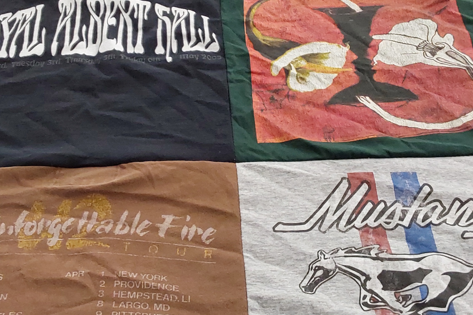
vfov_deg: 24.1
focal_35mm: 56
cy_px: 115
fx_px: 736
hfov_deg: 35.6
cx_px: 232
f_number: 1.9
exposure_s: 1/60
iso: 200
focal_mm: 2.91
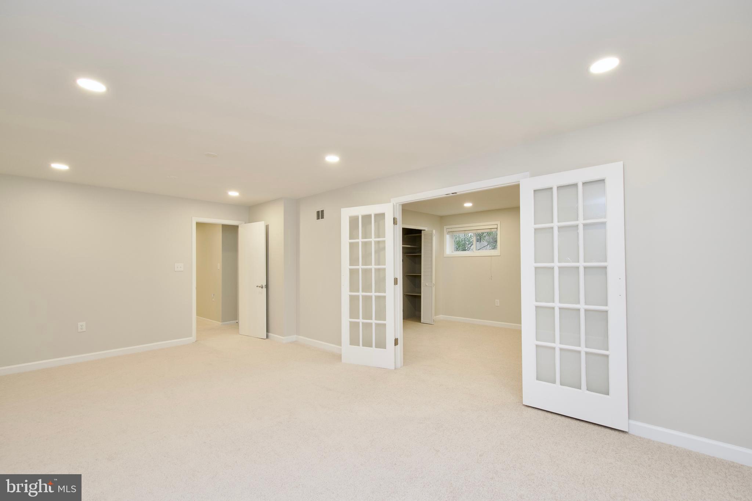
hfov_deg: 100.4
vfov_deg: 77.3
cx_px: 376
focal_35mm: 15
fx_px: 313
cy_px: 250
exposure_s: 1/20
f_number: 7.1
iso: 320
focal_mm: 10
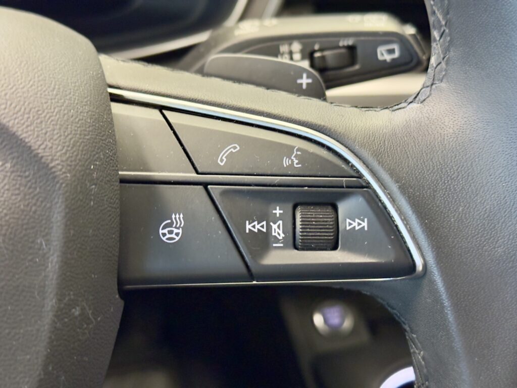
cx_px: 258
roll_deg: -2.4
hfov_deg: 39.7
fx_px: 717
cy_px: 194
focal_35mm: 48
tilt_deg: -31.4
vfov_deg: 30.3
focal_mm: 6.76
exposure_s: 1/33
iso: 500
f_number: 1.78
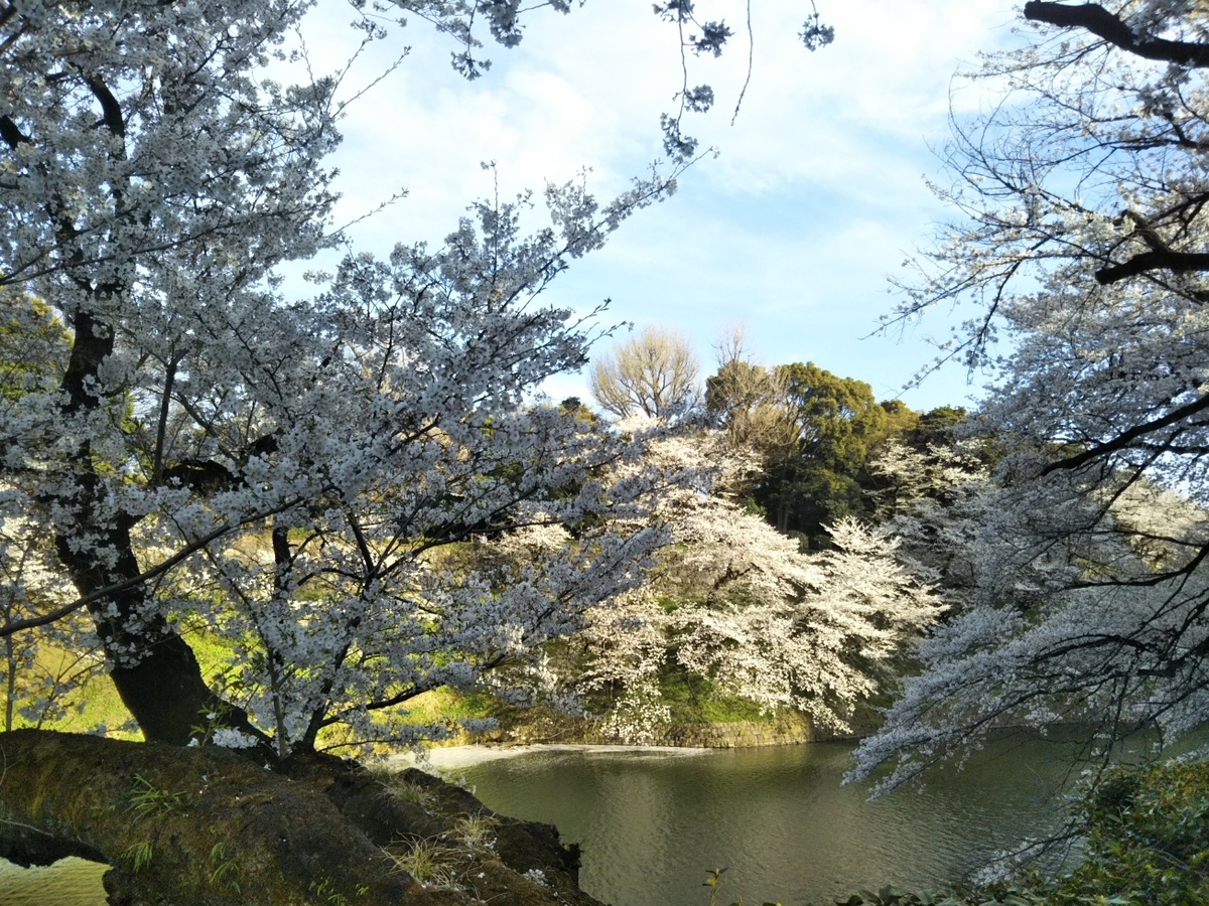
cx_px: 604
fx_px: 1048
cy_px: 453
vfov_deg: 46.8
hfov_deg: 60.0
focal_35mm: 30
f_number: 2.2
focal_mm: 4
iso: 25
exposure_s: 1/383
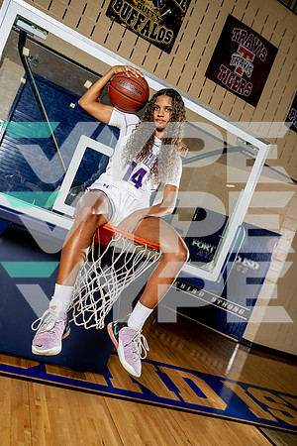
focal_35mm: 30
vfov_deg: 61.9
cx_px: 148
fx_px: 371
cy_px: 223
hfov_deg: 43.6
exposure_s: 1/250
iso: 400
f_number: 5.6
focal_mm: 30
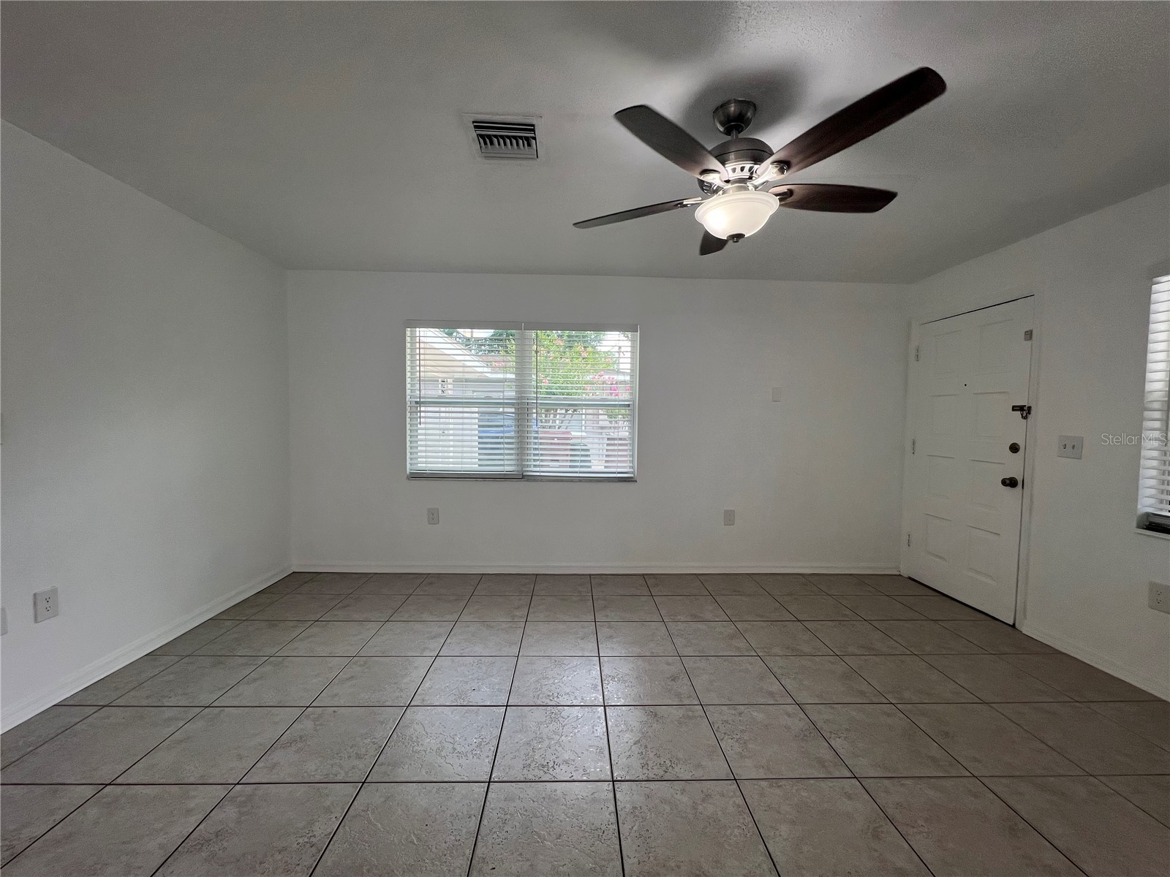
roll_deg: -0.4
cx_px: 585
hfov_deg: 106.2
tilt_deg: -2.0
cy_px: 438
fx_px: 439
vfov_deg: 89.9
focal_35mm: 13
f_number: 1.8
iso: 50
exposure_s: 1/120
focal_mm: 1.57
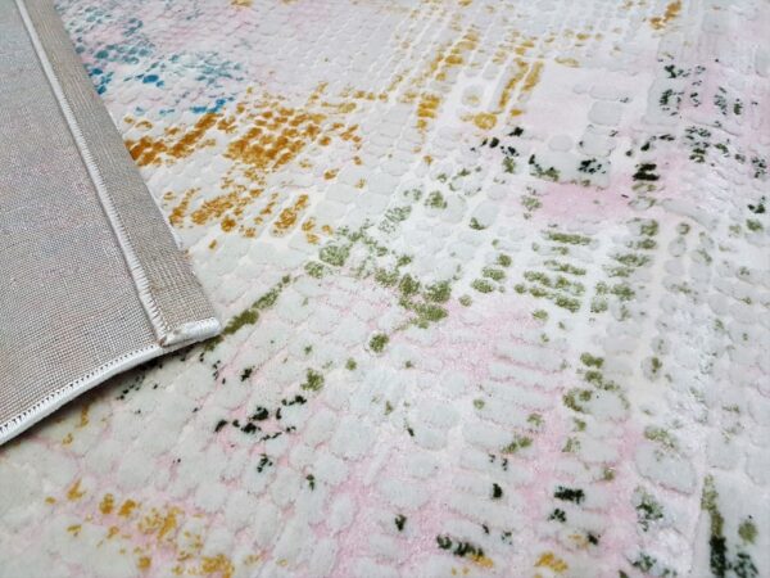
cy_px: 289
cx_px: 385
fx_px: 578
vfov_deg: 53.1
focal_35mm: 26
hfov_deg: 67.3
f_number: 1.7
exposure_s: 1/33
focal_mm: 4.2
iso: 160
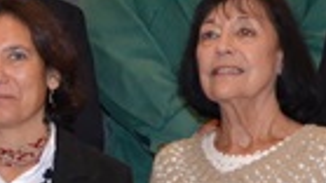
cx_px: -143
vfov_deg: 6.6
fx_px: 1581
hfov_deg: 11.4
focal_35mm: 183
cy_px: 181
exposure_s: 1/60
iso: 800
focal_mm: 18
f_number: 3.5
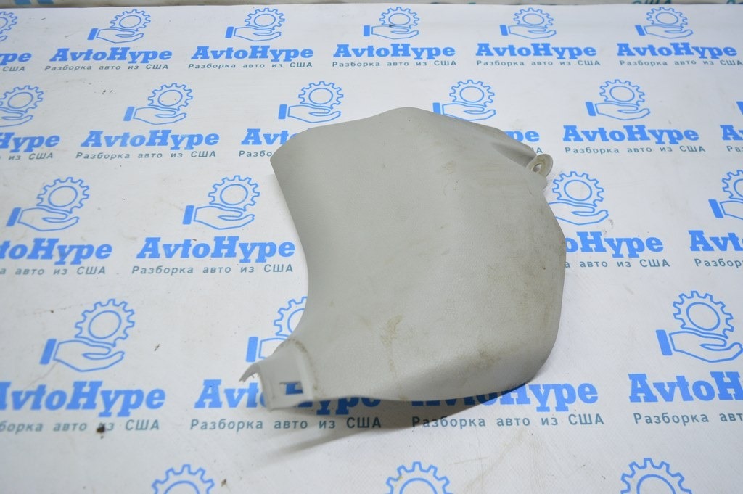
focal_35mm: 27
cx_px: 372
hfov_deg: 67.4
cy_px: 247
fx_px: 557
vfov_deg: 47.9
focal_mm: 18
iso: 400
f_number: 3.5
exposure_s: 1/50
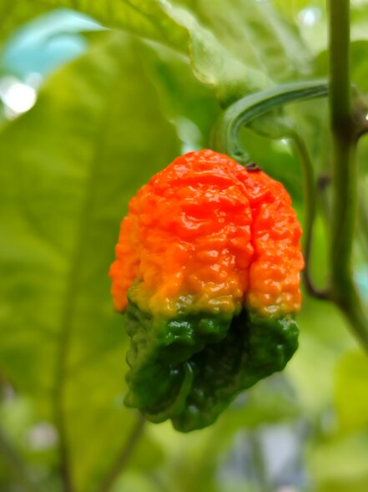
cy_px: 246
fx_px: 681
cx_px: 184
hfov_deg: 30.2
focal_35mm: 48
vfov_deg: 39.7
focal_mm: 5.25
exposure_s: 1/100
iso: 157
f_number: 1.75
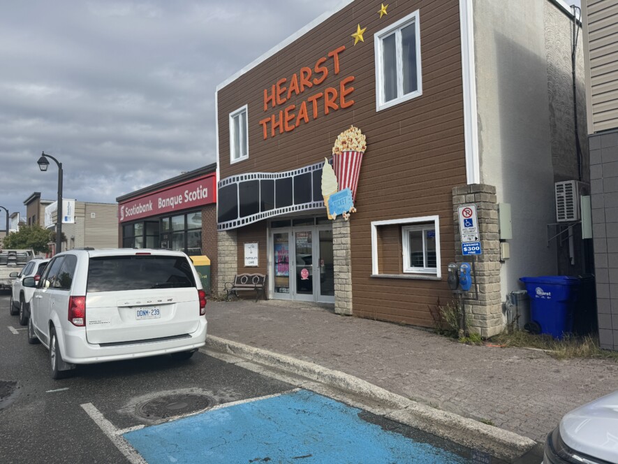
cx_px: 309
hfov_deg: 71.6
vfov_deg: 56.8
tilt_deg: +3.7
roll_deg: +1.3
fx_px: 429
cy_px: 232
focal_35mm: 24
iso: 80
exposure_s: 1/4950
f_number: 1.78
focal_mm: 6.76
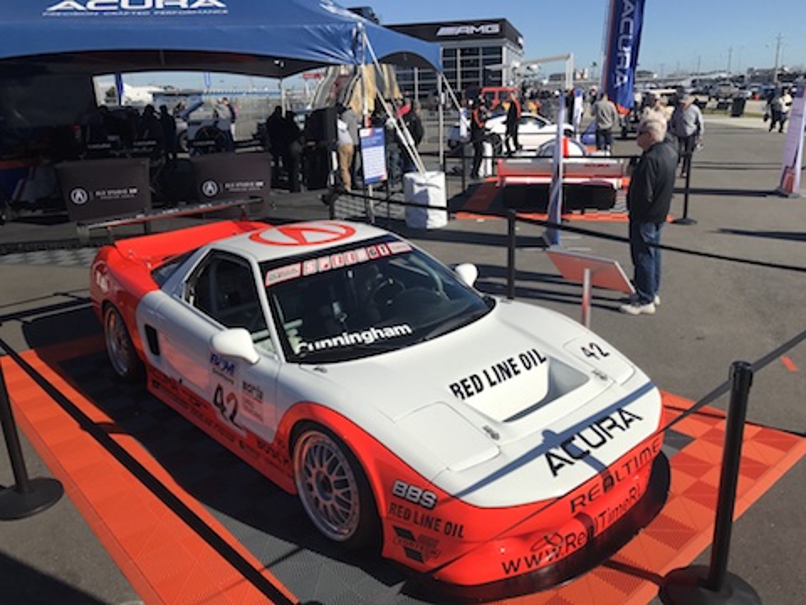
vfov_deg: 49.7
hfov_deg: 63.4
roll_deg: +2.9
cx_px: 403
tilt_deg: -17.8
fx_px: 652
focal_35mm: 28
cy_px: 302
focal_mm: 3.99
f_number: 1.8
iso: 20
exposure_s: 1/4167
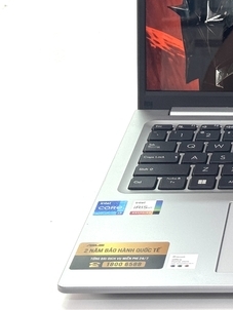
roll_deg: +0.1
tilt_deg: -18.2
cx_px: 378
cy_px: 28
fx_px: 1138
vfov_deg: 15.3
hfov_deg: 11.1
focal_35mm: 127
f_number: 1.78
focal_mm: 6.76
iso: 100
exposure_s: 1/119
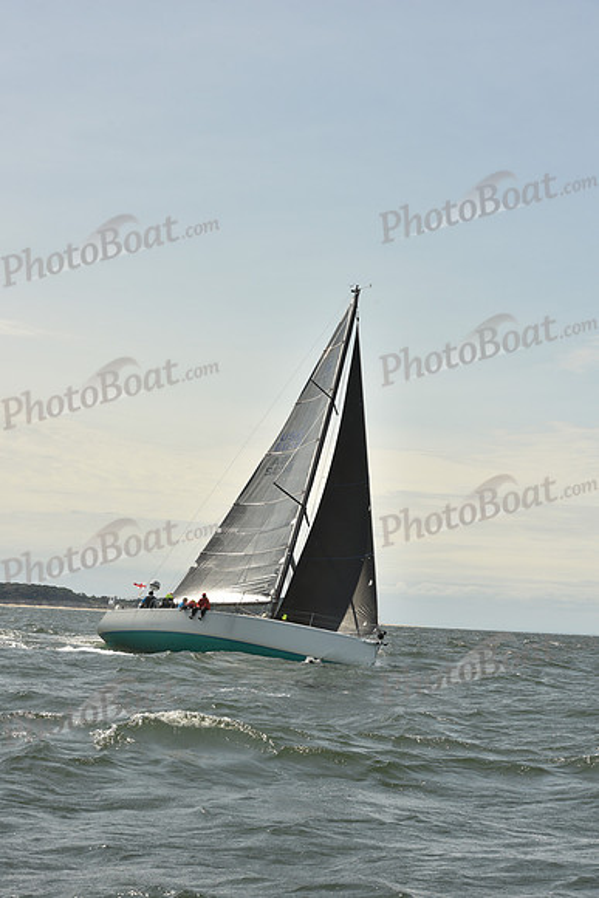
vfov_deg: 28.8
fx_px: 1746
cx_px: 300
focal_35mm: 70
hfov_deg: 19.5
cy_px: 449
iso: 250
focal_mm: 70
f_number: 10
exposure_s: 1/800
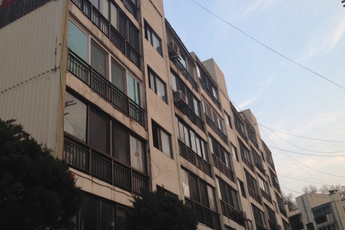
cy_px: 124
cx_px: 163
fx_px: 364
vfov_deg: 35.0
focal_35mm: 38
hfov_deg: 50.7
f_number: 2.4
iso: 50
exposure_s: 1/176
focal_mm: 4.12
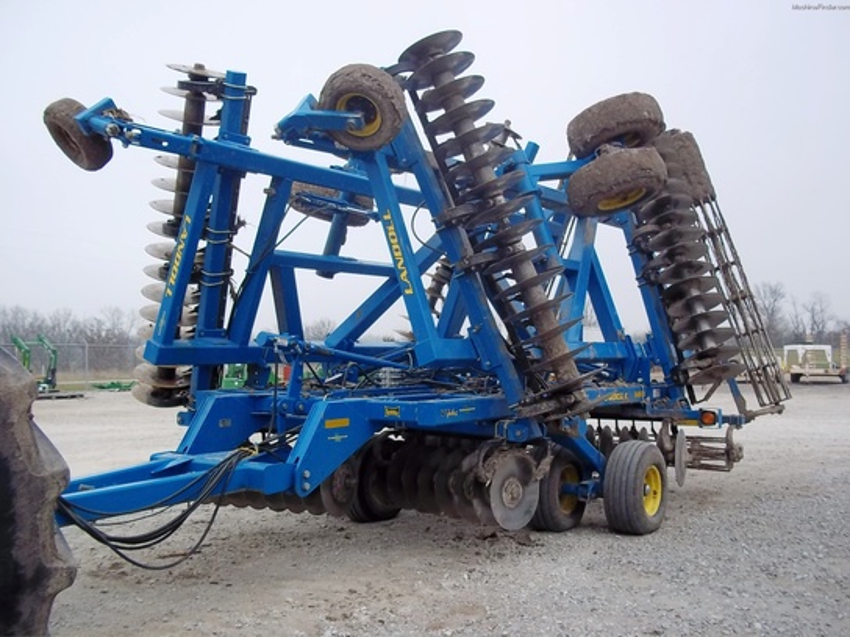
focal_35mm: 36
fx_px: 884
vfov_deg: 39.7
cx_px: 425
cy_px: 318
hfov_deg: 51.4
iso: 80
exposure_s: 1/100
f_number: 3.1
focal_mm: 6.5
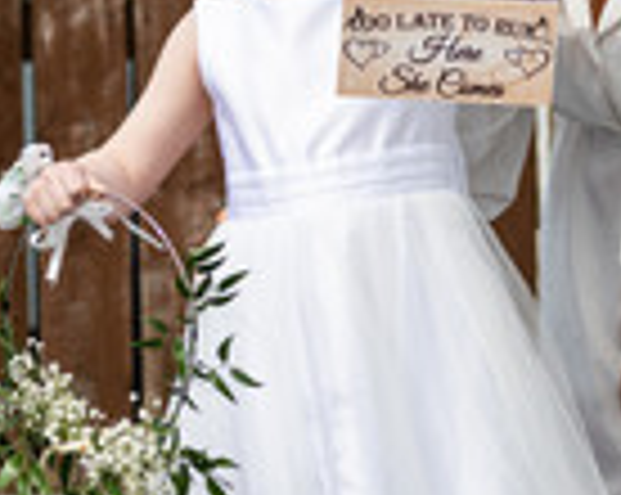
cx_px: 545
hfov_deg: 8.4
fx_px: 4221
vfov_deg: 6.7
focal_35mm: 230
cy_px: 302
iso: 200
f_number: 2.8
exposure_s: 1/2500
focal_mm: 70
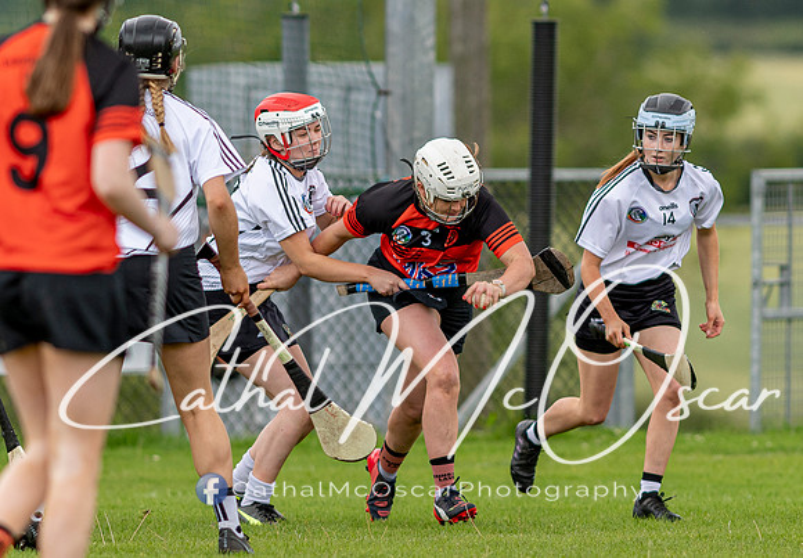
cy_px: 326
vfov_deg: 1.5
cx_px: 422
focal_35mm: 918
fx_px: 20743
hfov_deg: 2.2
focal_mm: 300
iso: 180
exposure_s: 1/1000
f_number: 2.8
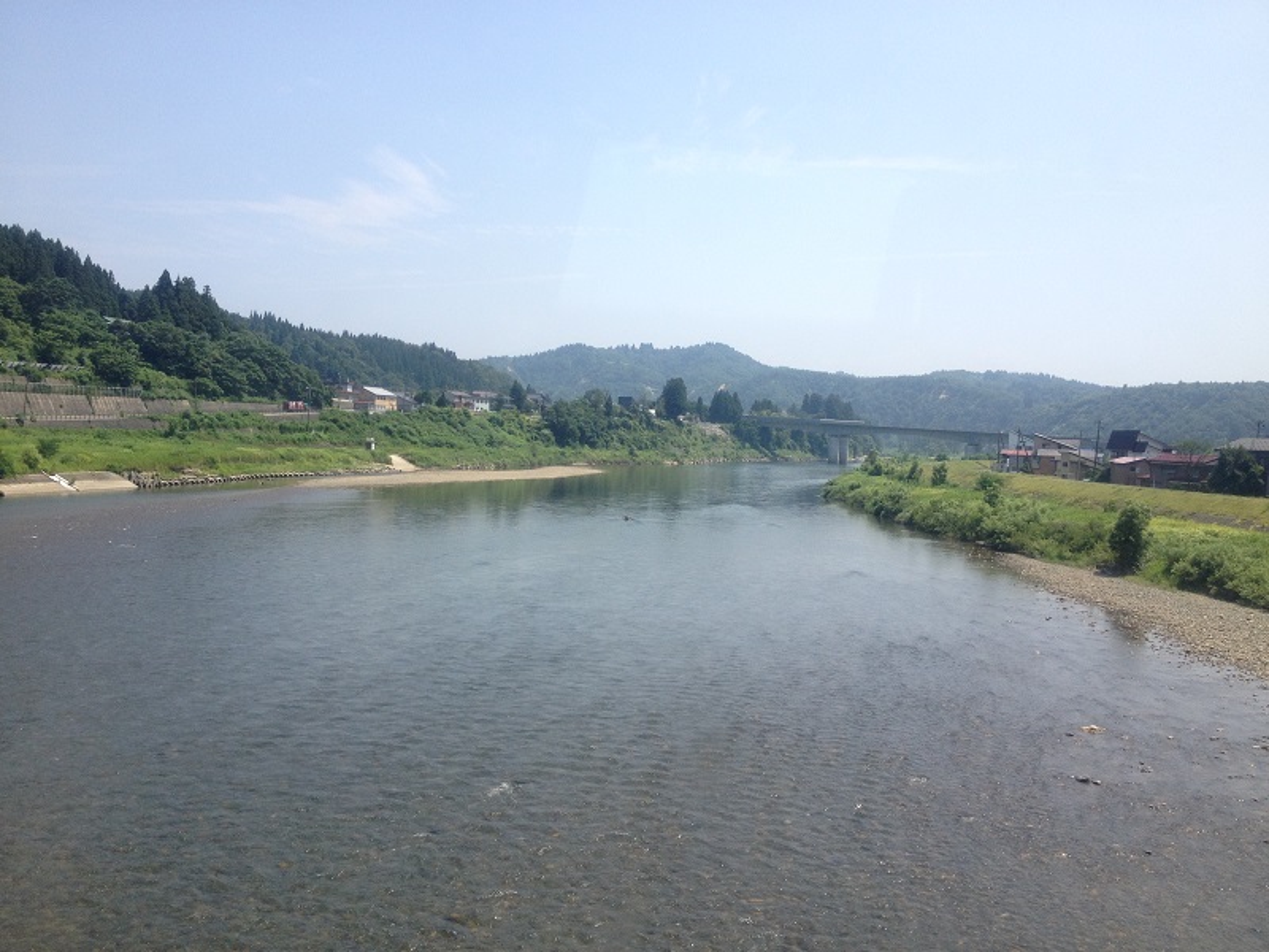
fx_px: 1283
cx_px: 634
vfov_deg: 40.7
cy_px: 476
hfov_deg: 52.6
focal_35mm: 35
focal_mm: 4.28
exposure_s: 1/1151
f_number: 2.4
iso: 50
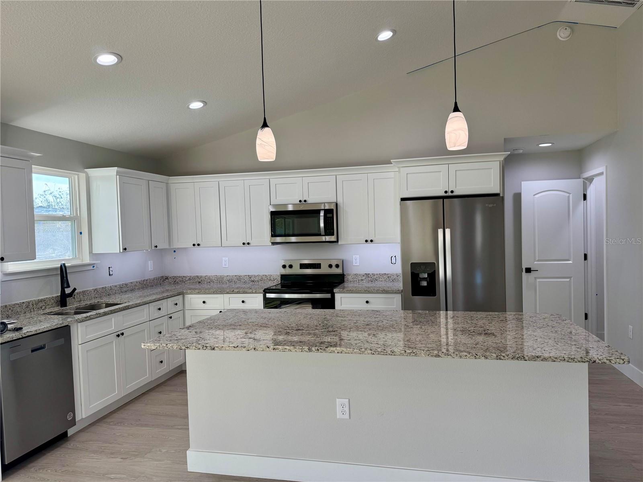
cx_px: 322
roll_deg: +1.2
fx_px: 446
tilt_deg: -2.5
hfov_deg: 71.6
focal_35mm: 24
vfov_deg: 56.8
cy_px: 241
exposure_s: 1/352
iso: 80
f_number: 1.78
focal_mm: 6.76
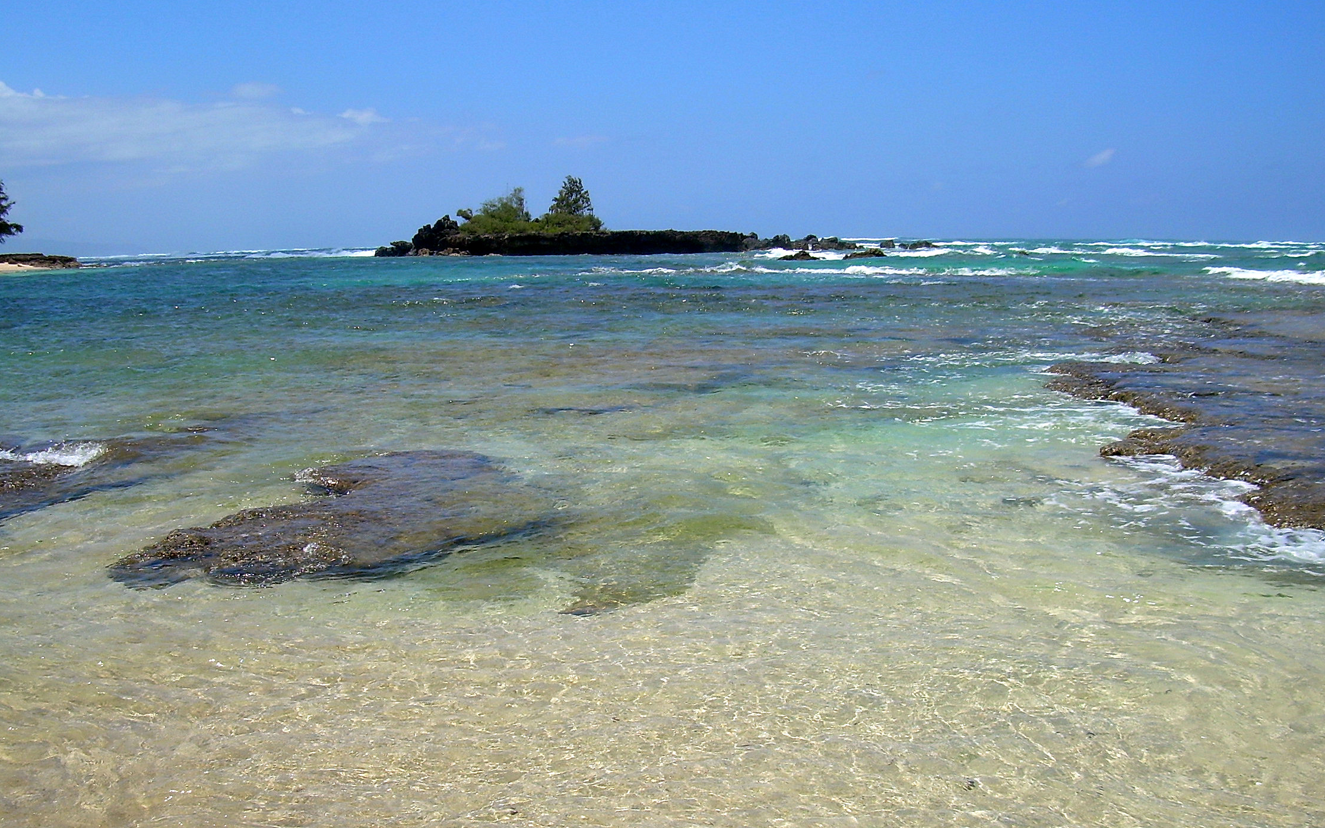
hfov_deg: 48.2
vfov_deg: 31.2
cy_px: 474
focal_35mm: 41
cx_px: 653
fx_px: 1481
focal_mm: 6.3
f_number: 4.6
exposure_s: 1/707
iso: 50
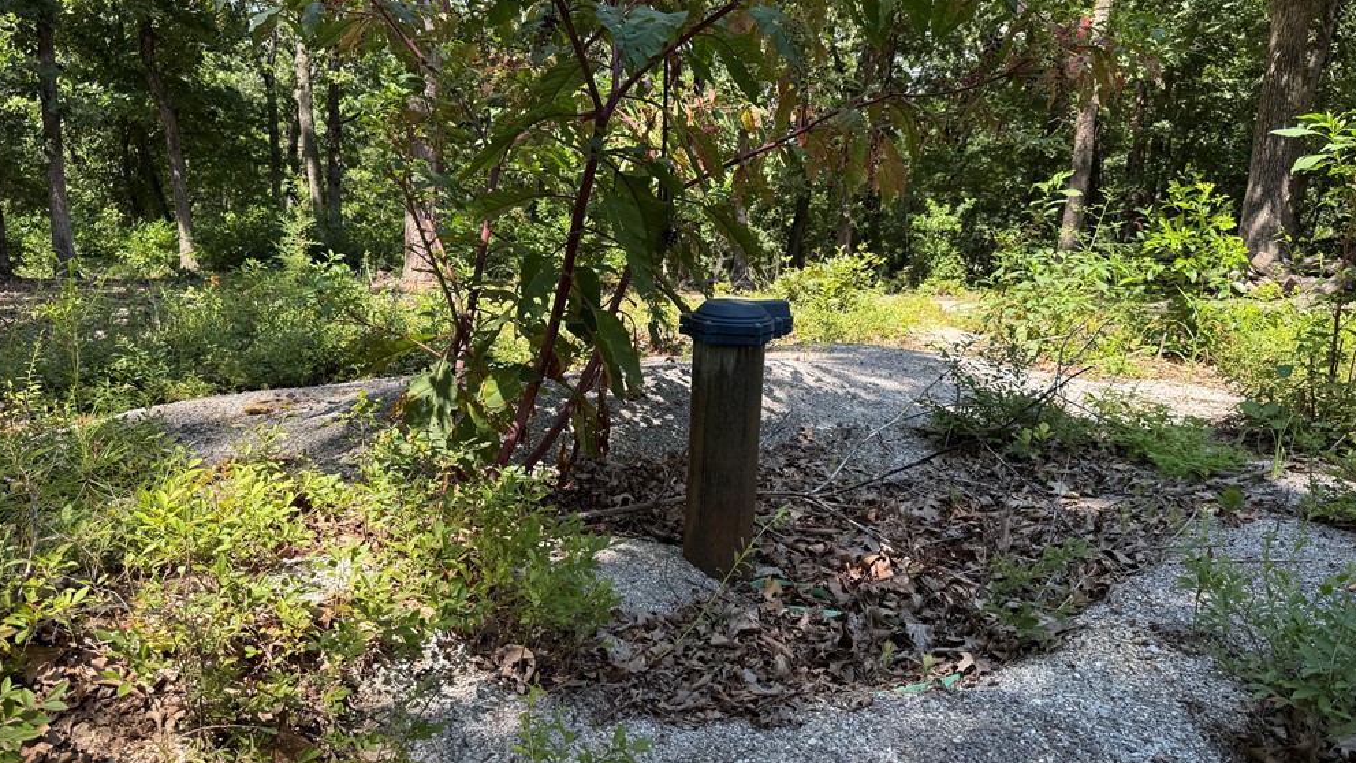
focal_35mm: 27
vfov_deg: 42.8
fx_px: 971
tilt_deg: -18.2
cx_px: 683
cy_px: 428
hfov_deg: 69.9
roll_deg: -2.2
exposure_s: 1/822
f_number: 1.78
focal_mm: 6.76
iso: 80
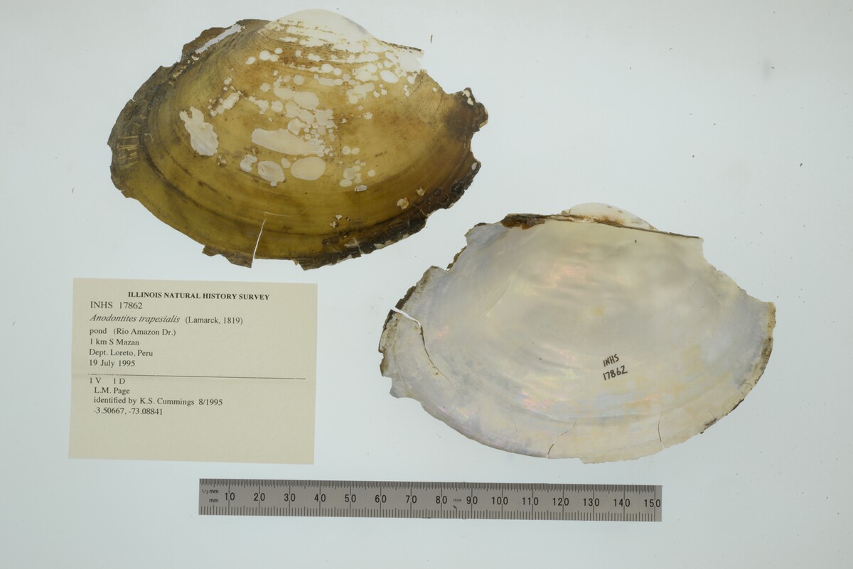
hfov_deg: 33.4
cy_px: 284
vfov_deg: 22.6
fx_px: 1422
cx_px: 426
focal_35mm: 60
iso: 100
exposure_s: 1/10
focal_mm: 60
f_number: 32
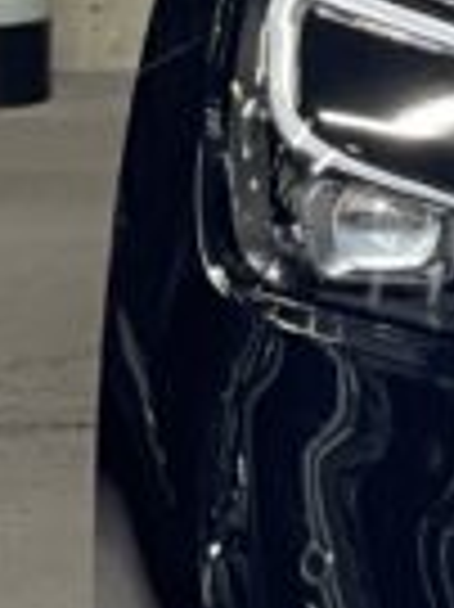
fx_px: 8512
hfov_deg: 3.0
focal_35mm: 486
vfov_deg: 4.1
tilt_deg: -3.1
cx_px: 1650
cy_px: -401
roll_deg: +0.5
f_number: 2.2
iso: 160
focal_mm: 7.5
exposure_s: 1/120
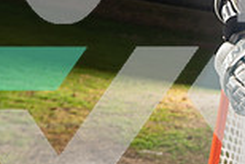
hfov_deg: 19.0
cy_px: -61
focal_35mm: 98
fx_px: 668
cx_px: 331
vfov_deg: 13.4
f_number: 4.5
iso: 200
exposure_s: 1/250
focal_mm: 26
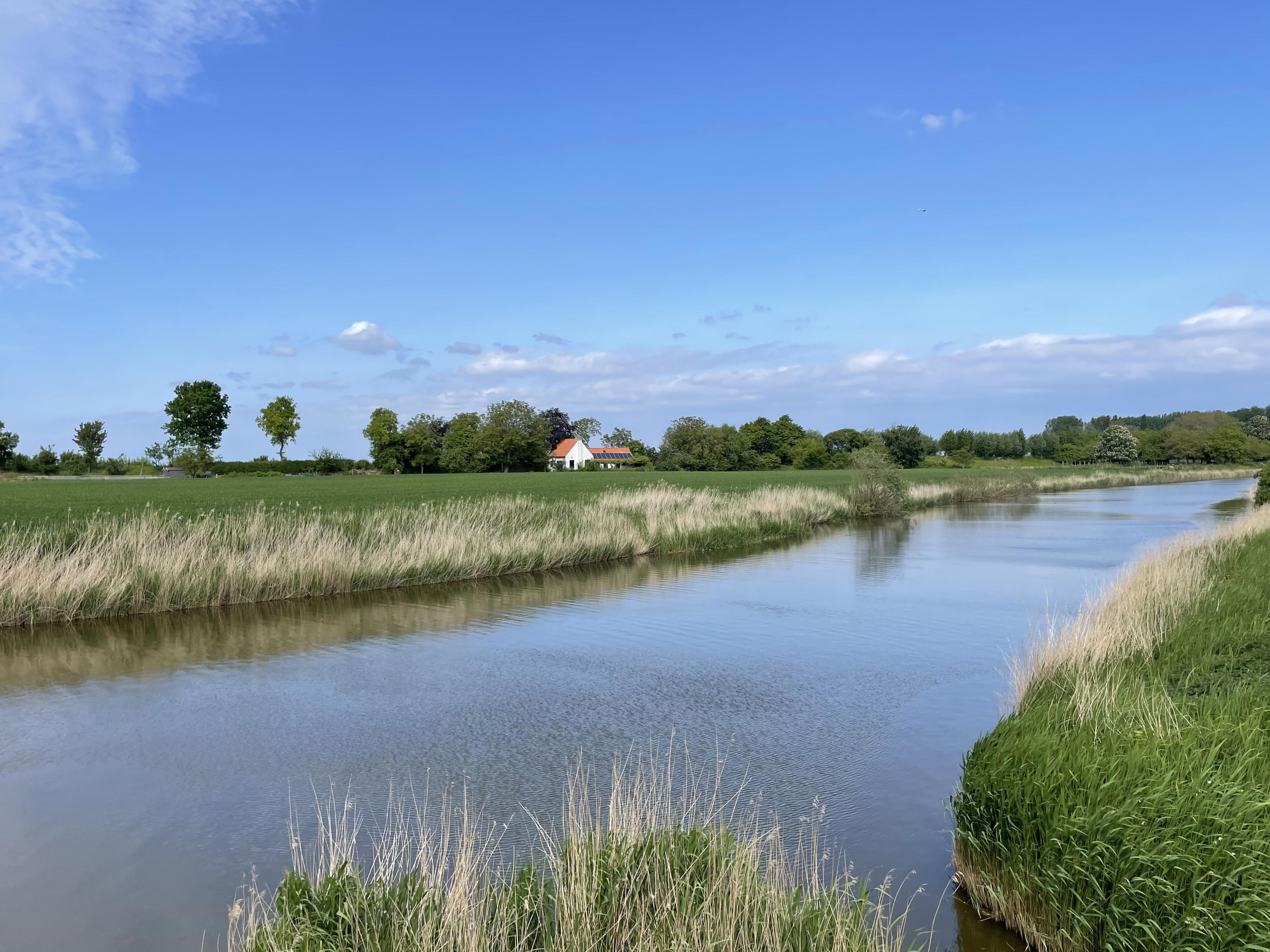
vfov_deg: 53.1
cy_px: 476
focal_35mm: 26
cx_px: 635
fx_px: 954
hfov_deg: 67.3
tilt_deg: -1.7
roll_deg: -0.2
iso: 32
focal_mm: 4.2
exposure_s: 1/3861
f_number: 1.6
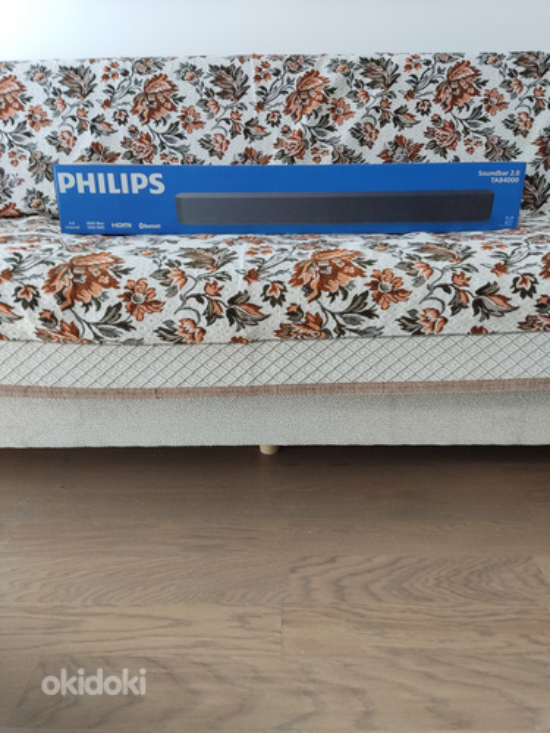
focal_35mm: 25
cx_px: 275
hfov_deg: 54.9
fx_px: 530
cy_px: 366
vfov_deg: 69.4
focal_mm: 4.71
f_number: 1.79
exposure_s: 1/50
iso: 64
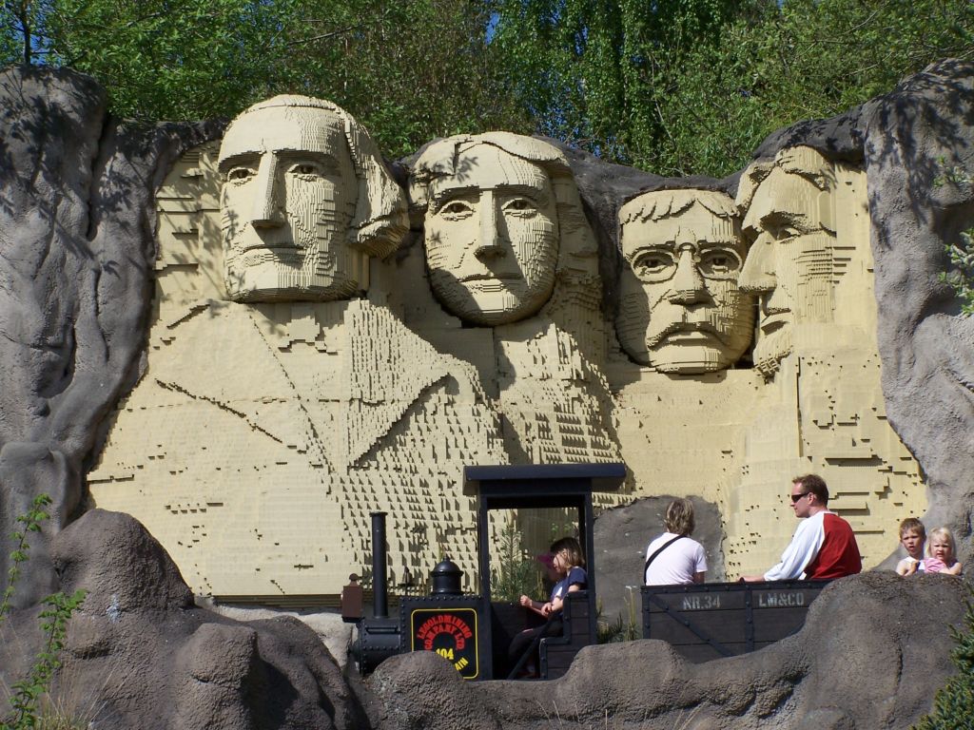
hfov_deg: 16.8
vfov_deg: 12.7
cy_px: 365
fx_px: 3292
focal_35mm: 117
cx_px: 487
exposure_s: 1/500
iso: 80
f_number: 6.3
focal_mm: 19.4
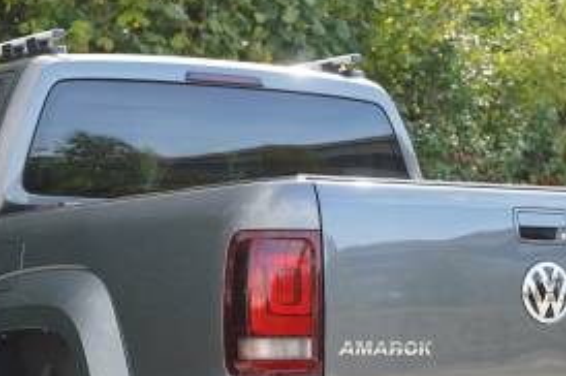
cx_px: 240
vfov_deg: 10.3
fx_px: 2083
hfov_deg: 15.5
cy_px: 295
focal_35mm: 133
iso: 160
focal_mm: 56.7
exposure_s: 1/160
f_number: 4
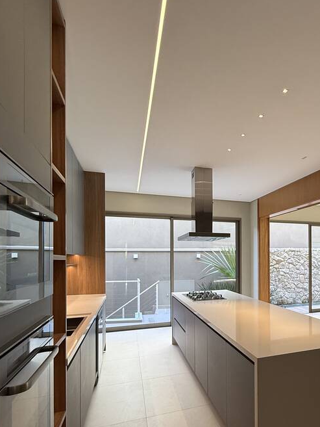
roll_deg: -0.5
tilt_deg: +0.3
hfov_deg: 55.7
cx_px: 245
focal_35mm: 23
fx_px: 283
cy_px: 260
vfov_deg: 73.0
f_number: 2.2
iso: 125
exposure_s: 1/120
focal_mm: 2.22
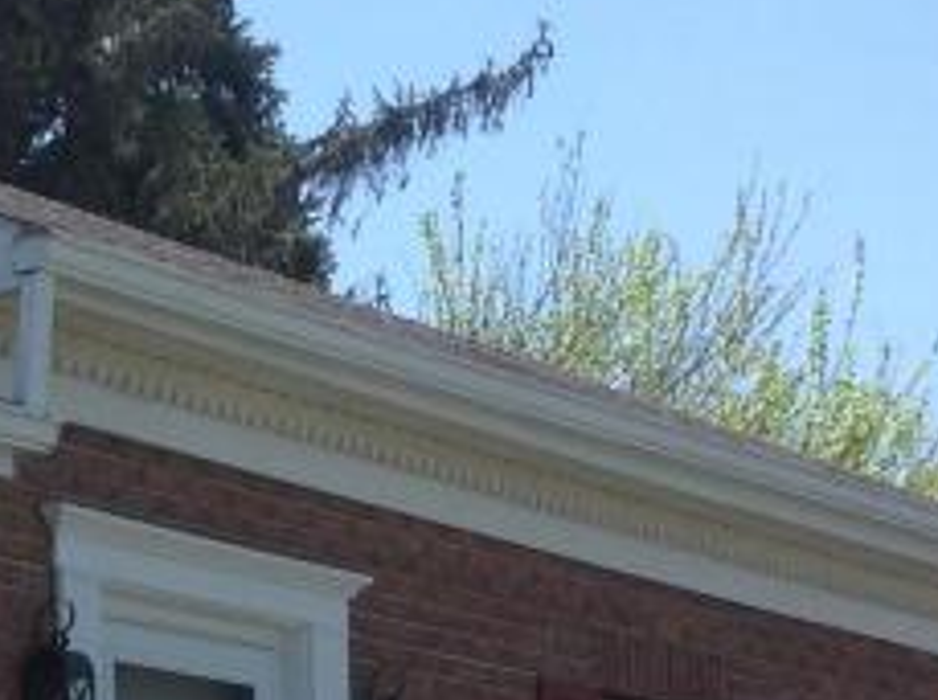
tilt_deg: +8.0
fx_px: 4248
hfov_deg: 12.3
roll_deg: +0.7
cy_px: 851
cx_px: -242
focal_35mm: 157
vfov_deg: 9.3
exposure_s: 1/1314
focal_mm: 4.28
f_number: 2.4
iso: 50
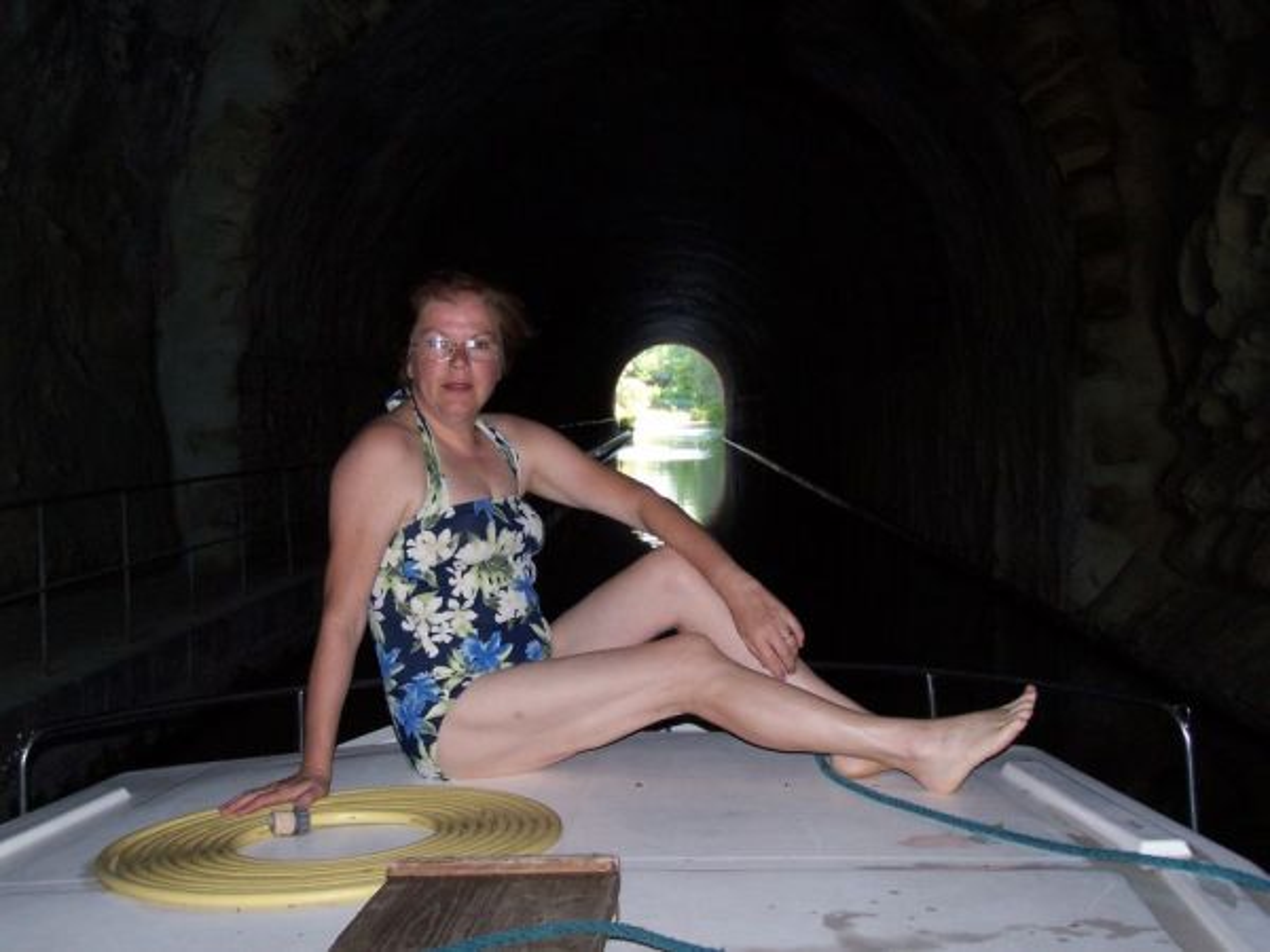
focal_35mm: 51
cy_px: 476
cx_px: 635
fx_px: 1871
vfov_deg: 28.6
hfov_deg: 37.5
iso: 140
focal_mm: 8.5
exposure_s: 1/60
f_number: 3
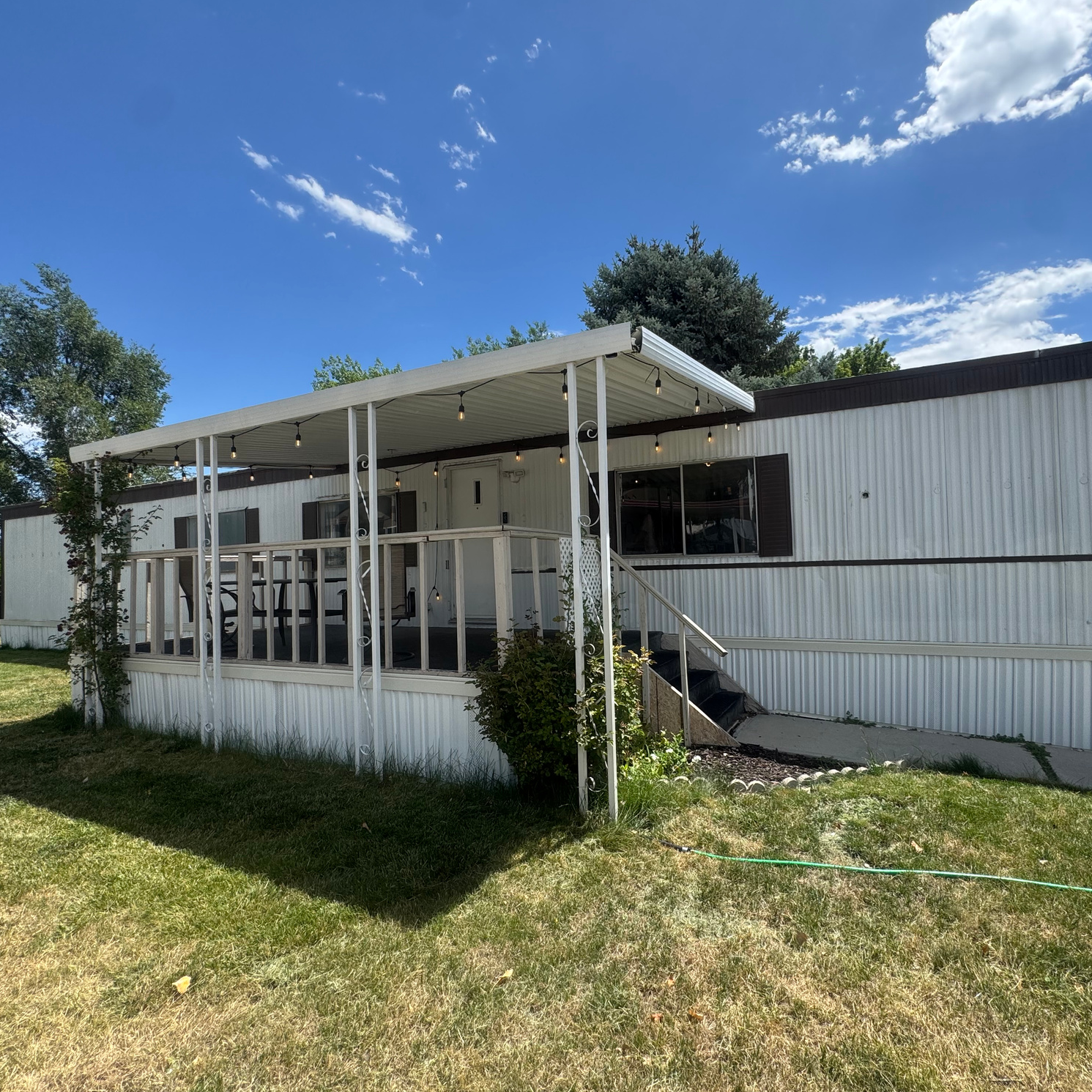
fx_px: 607
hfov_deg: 83.5
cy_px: 548
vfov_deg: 84.0
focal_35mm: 17
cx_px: 616
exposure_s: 1/1063
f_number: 2.2
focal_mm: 2.22
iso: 50
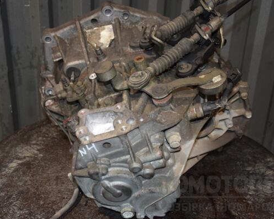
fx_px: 389
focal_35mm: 48
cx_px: 121
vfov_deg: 31.4
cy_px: 110
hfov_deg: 38.7
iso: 800
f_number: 5
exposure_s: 1/60
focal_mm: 28
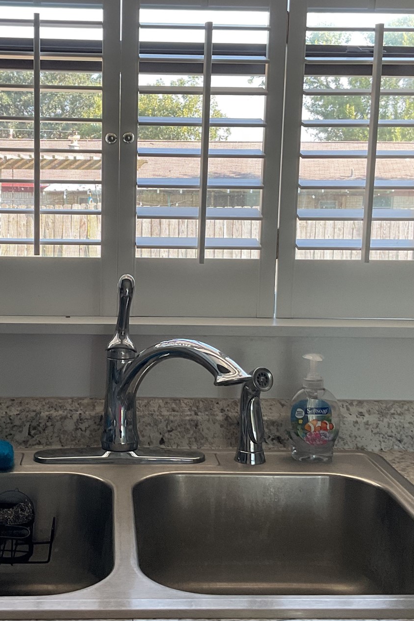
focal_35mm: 49
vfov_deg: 40.4
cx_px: 133
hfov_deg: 27.3
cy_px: 305
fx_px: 846
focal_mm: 3
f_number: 1.8
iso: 64
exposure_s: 1/120
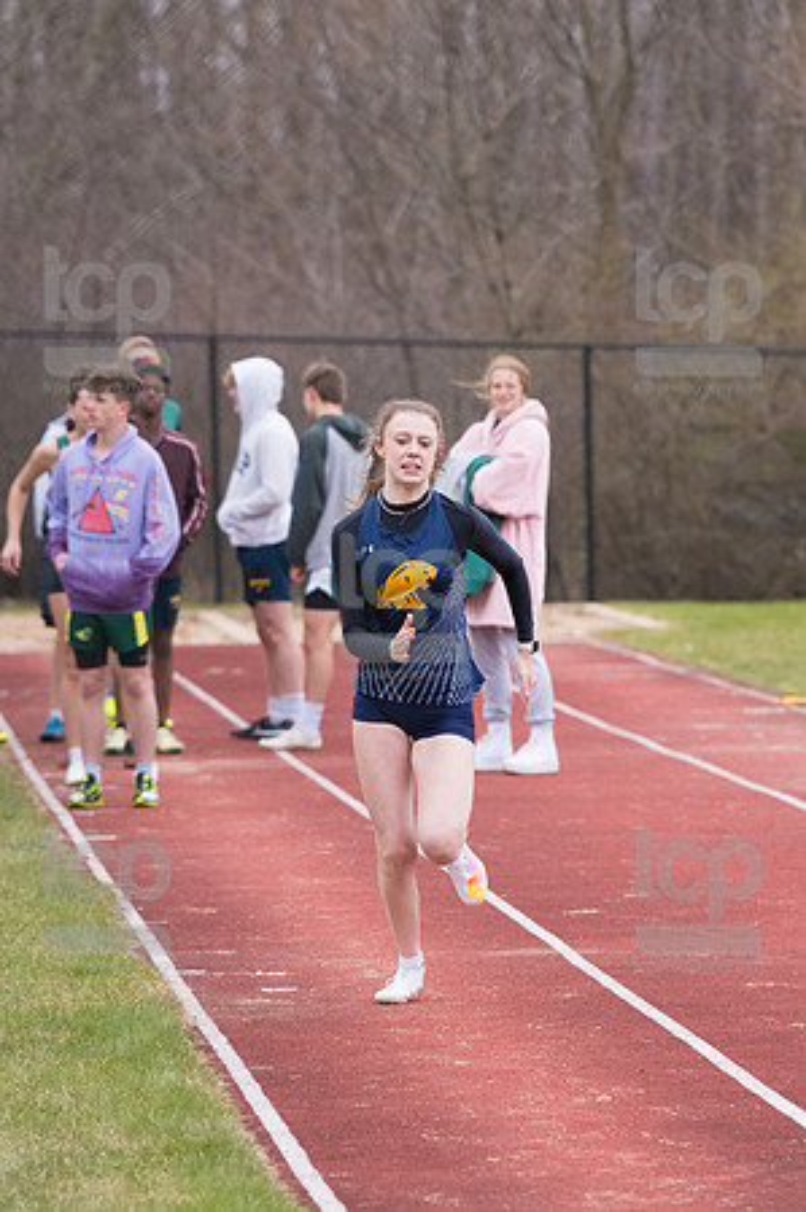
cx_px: 403
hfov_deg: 5.0
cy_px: 606
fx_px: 9323
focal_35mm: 277
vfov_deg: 7.4
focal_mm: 185
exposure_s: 1/2000
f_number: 4.5
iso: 2000
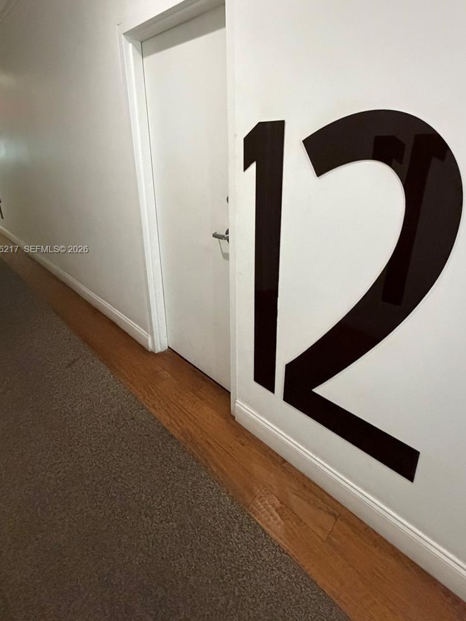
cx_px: 255
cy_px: 250
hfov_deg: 74.6
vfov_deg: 89.9
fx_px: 305
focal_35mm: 17
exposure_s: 1/60
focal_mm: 2.22
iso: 1000
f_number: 2.2
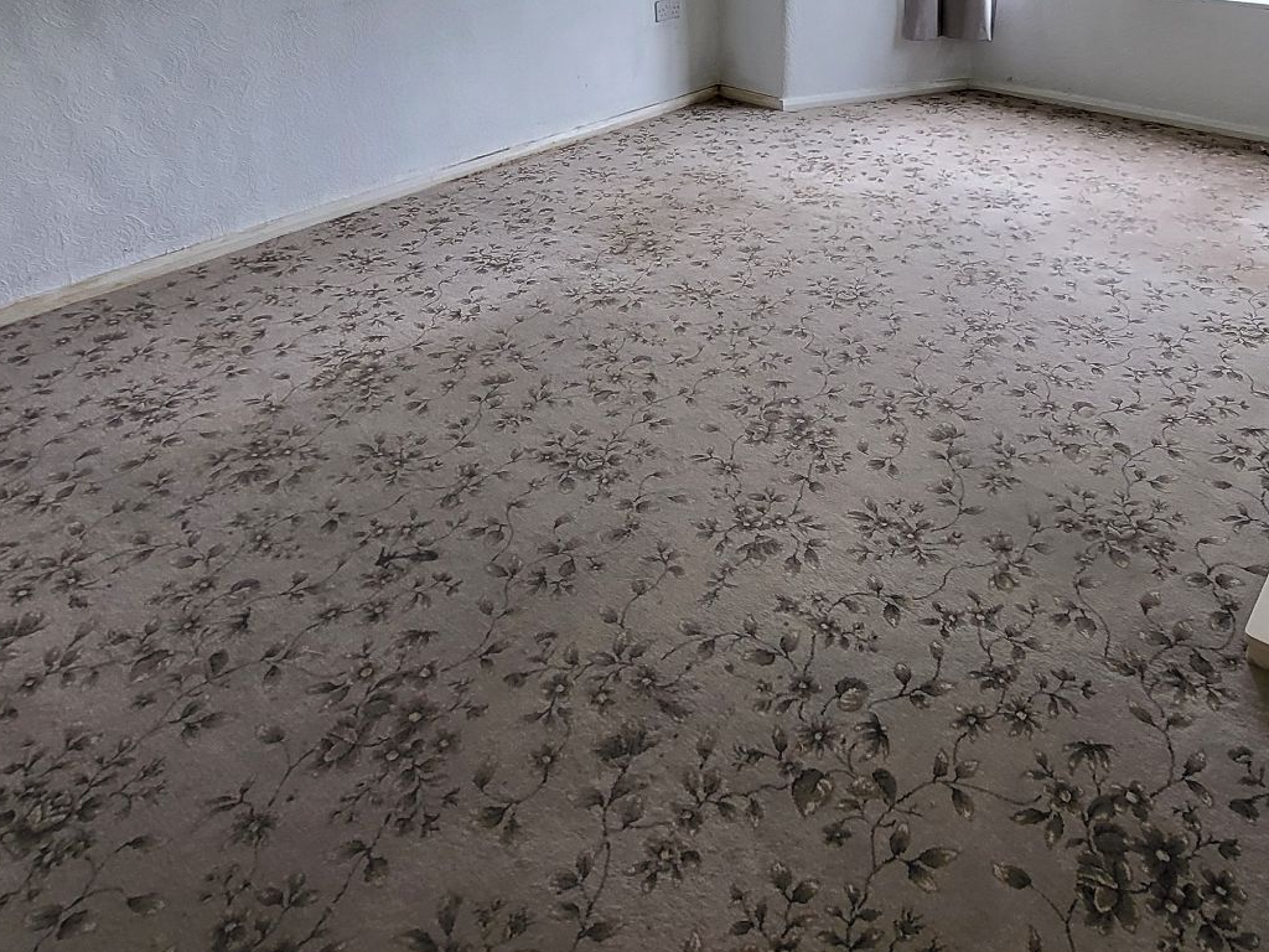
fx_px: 953
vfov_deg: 48.2
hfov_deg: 66.0
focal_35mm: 26
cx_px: 815
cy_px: 117
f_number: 2.2
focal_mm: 1.74
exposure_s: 1/50
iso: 100
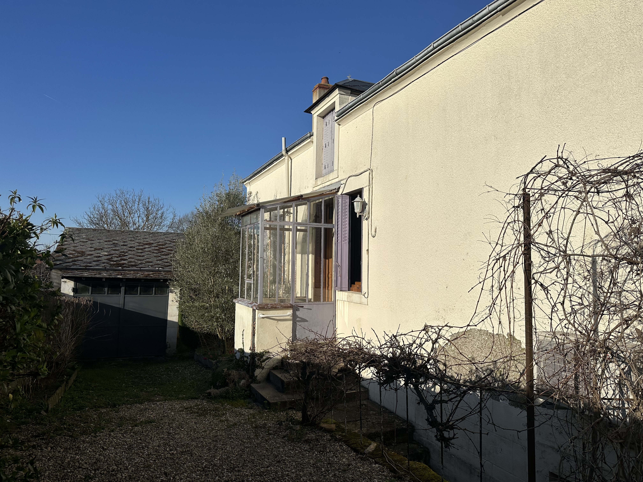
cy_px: 241
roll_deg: -0.9
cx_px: 322
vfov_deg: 56.8
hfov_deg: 71.6
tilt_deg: +3.1
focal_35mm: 24
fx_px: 446
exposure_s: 1/12048
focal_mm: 6.86
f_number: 1.78
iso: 80
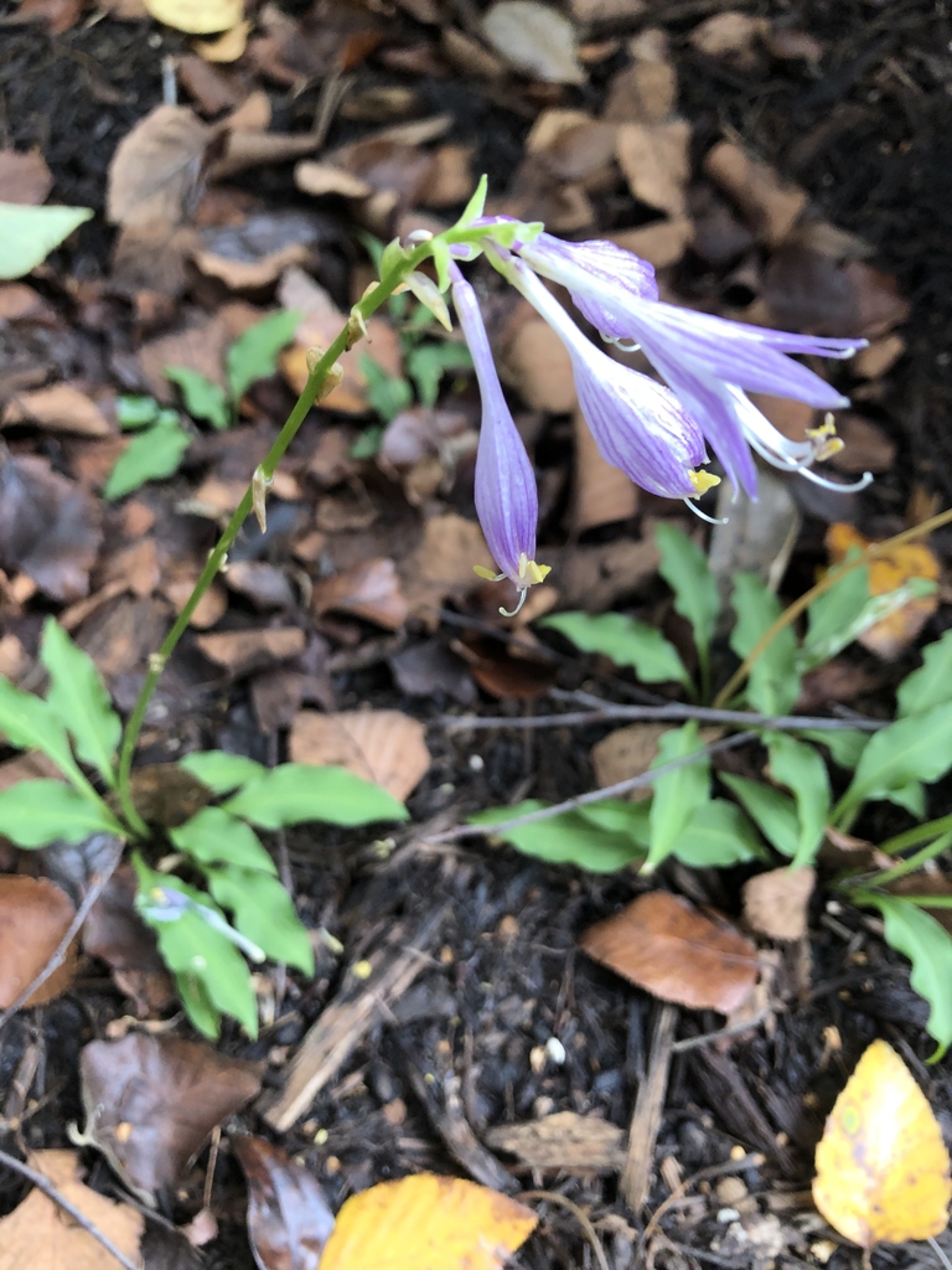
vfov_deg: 63.4
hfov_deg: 49.7
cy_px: 635
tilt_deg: -56.6
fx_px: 1027
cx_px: 476
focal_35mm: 28
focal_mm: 3.99
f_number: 1.8
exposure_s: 1/30
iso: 25
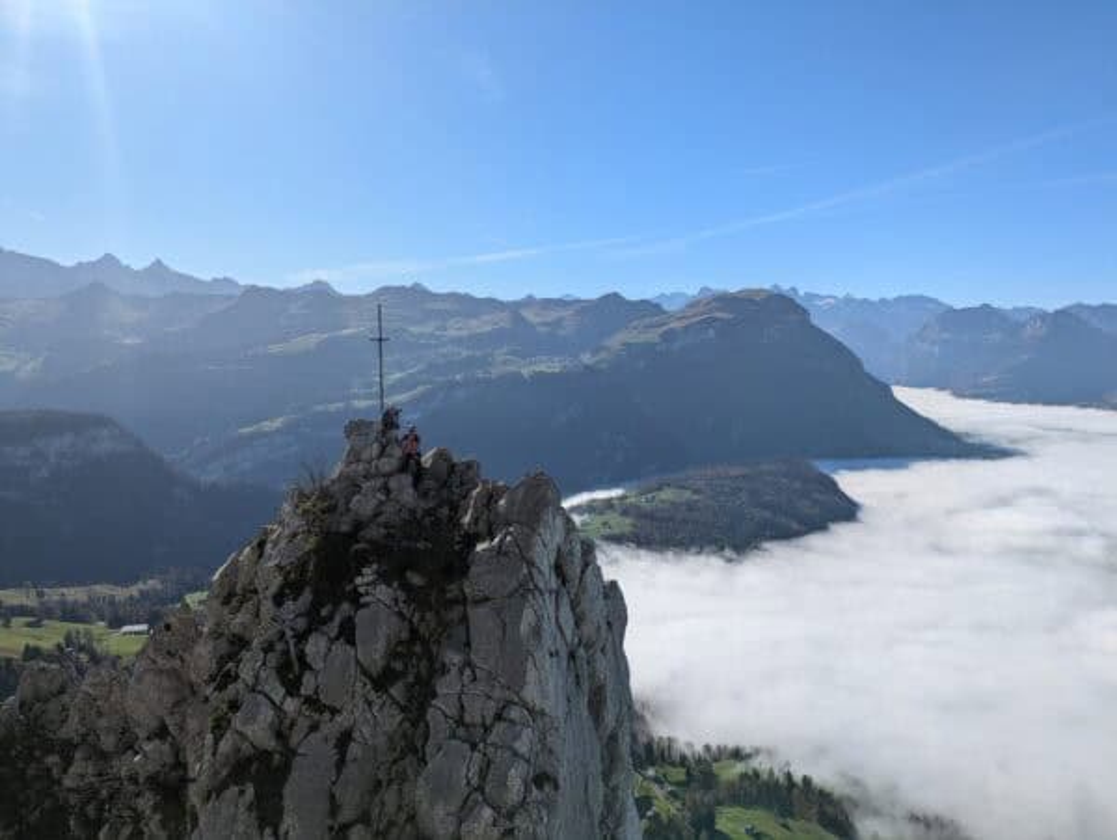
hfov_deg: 69.3
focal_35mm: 25
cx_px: 558
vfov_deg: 54.9
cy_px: 420
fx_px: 807
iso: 46
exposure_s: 1/3086
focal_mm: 5.4
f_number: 1.9
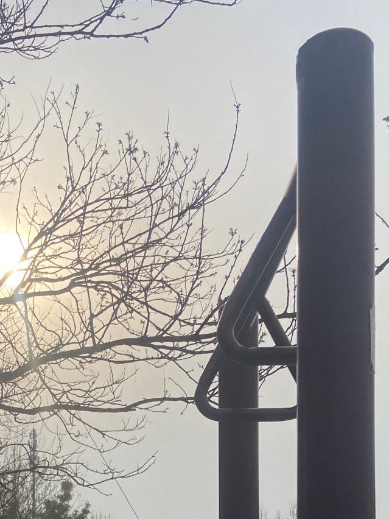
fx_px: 914
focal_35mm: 61
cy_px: 577
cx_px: 83
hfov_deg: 23.7
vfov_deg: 28.6
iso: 32
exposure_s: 1/3731
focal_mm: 4.25
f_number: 1.8
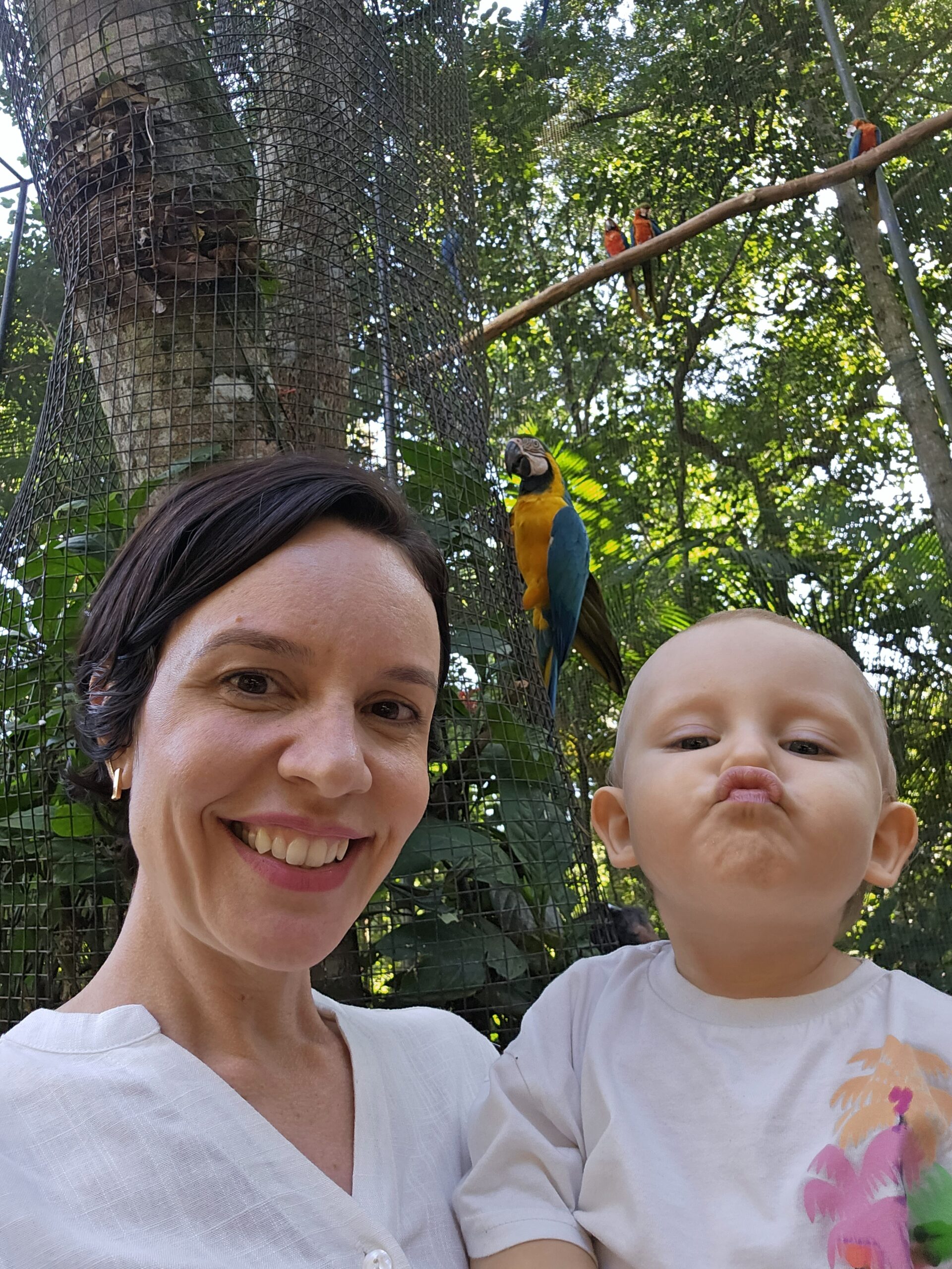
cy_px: 634
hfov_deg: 54.9
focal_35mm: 25
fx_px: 917
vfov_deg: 69.4
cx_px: 476
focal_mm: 3.3
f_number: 2.2
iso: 200
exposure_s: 1/120
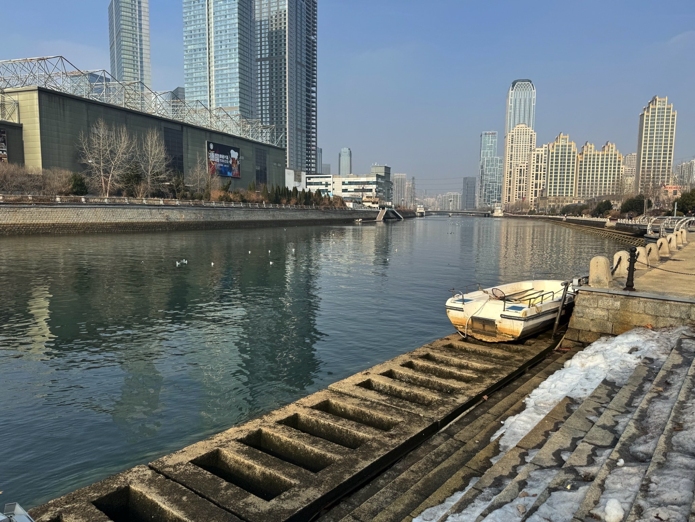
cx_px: 348
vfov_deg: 56.9
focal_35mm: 24
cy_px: 261
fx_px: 482
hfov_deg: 71.6
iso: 80
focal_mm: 6.86
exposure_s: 1/4310
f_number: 1.78
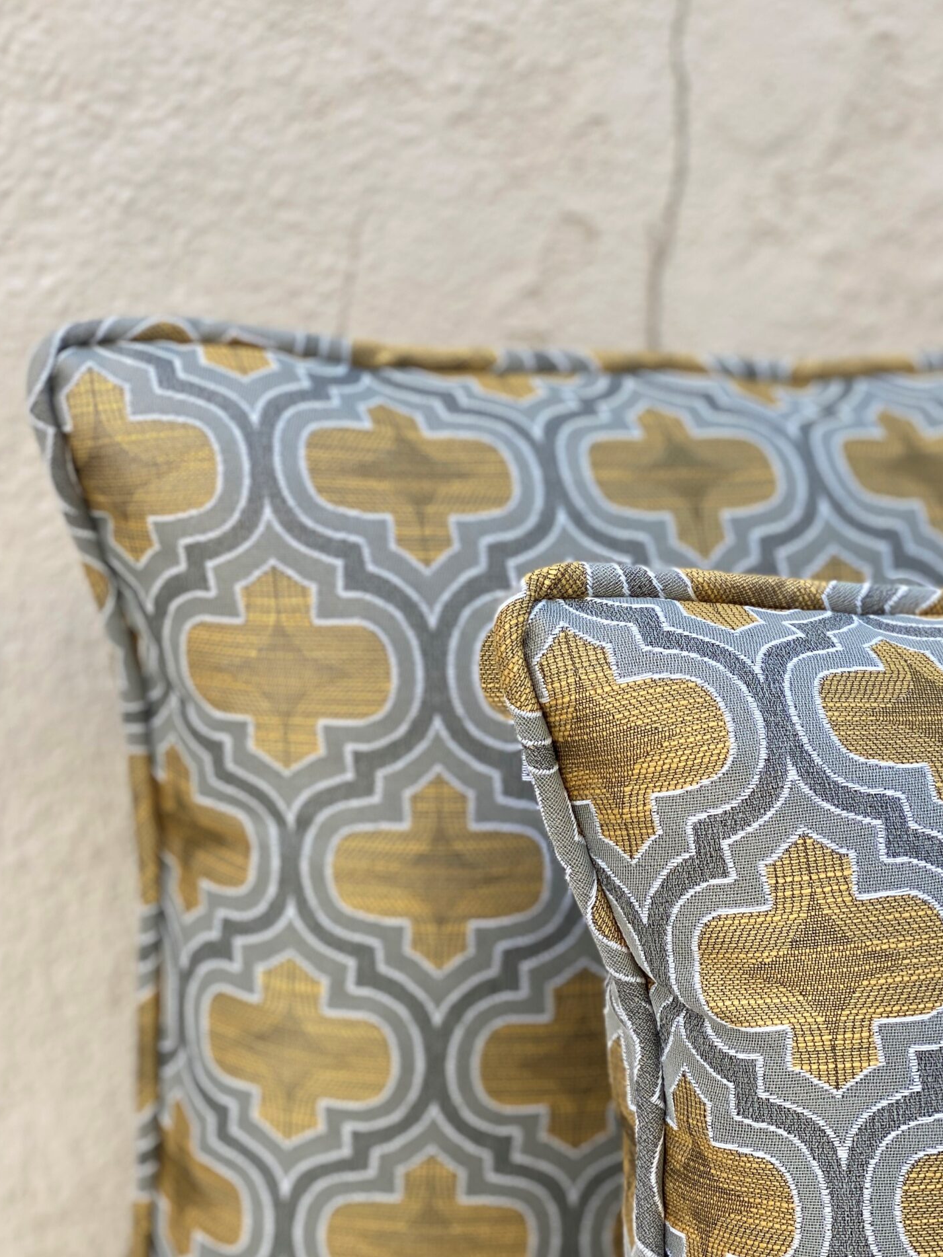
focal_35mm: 70
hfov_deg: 21.0
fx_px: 2543
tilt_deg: -20.7
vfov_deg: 27.8
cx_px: 563
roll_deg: -4.9
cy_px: 644
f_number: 2
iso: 20
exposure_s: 1/179
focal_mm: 6
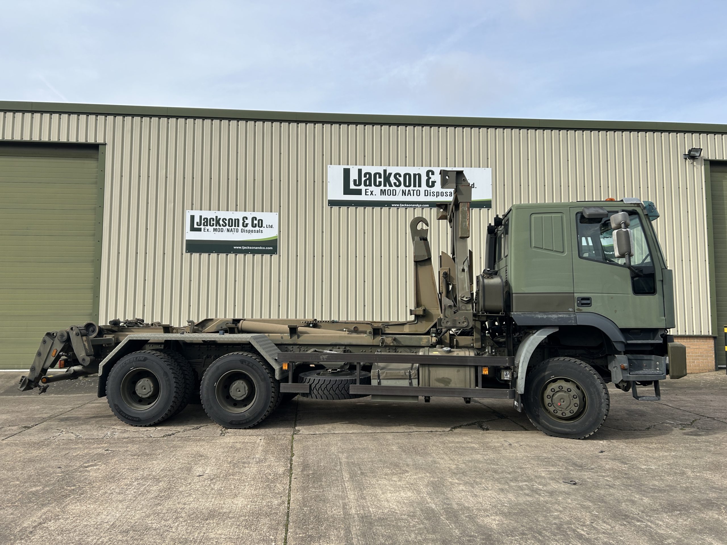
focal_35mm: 26
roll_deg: -0.3
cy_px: 272
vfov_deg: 53.1
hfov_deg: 67.3
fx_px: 546
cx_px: 364
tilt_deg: +7.0
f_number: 1.5
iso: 50
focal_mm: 5.7
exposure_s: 1/3165
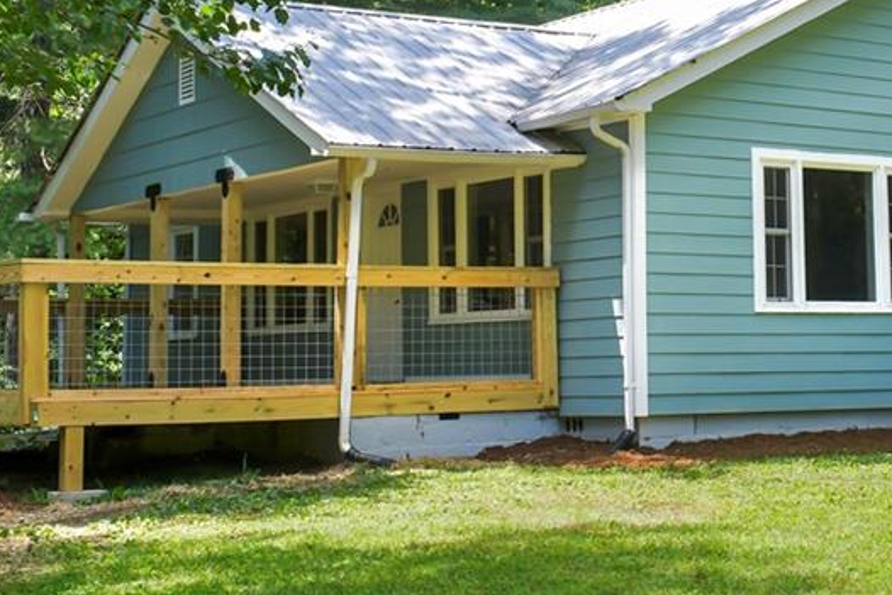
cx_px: 709
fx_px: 1784
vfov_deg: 18.8
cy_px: 158
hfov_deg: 27.5
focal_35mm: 72
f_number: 8
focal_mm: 25
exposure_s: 1/250
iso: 200
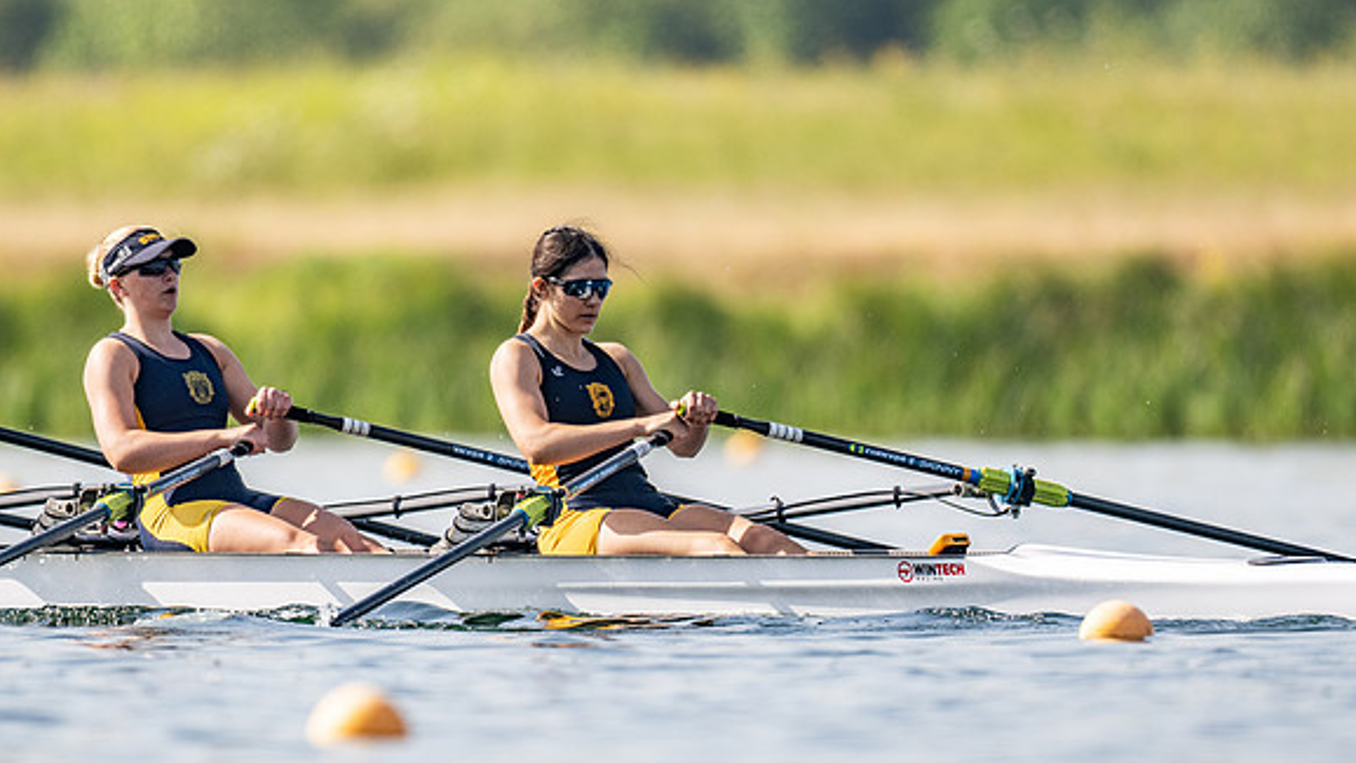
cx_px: 678
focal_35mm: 946
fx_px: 34011
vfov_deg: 1.3
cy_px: 404
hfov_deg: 2.3
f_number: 4
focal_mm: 600
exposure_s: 1/2500
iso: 180
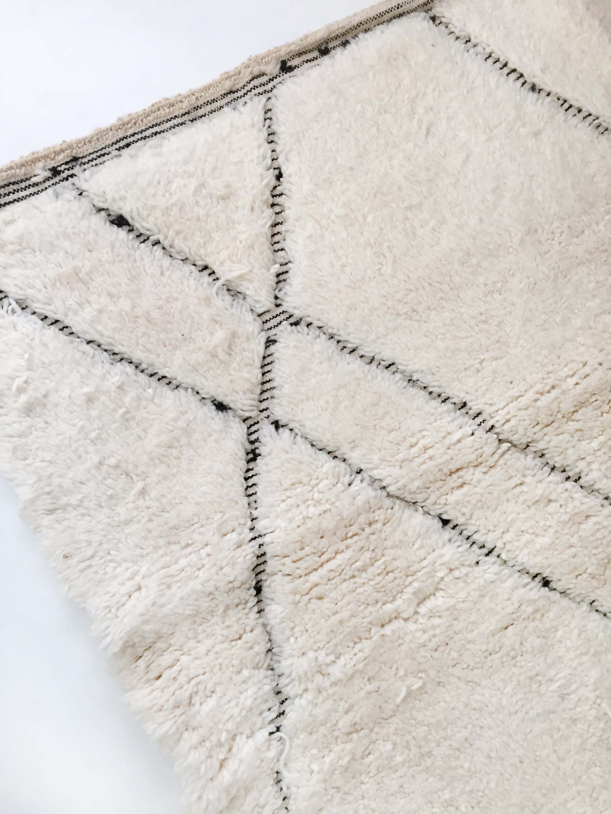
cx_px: 306
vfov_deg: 61.7
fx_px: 682
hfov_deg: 48.2
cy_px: 407
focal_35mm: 29
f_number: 2.2
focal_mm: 4.15
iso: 100
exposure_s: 1/33
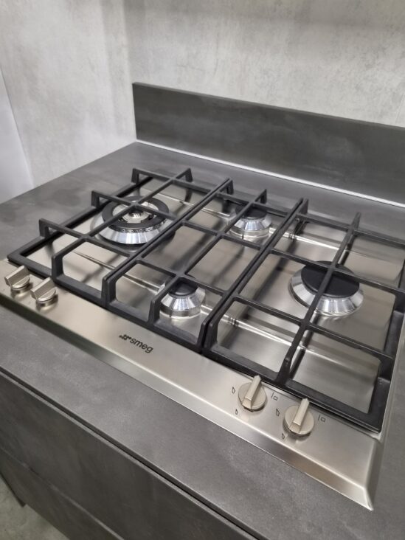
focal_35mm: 23
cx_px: 202
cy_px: 270
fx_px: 359
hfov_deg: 58.9
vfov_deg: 73.9
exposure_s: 1/100
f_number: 1.8
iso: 1250
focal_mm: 5.4
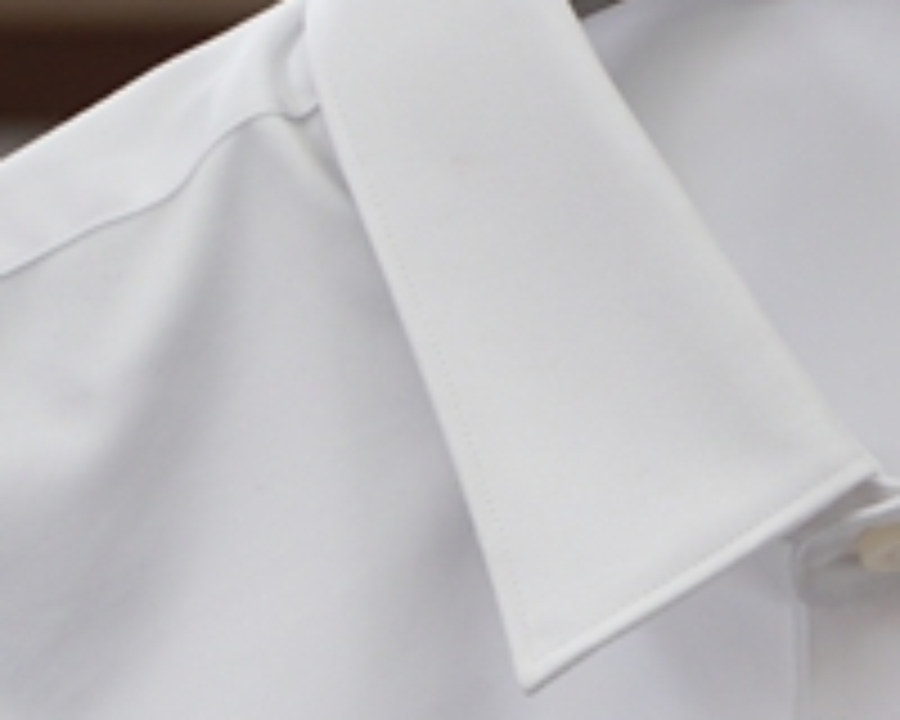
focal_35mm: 525
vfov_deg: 2.9
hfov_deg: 3.7
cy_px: 886
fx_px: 13972
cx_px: 945
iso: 200
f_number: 4
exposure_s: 1/125
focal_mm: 69
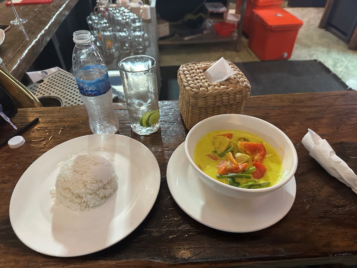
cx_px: 178
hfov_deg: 71.6
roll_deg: +1.8
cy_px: 134
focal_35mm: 24
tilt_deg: -41.6
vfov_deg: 56.8
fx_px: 248
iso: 640
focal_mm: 6.86
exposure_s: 1/33
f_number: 1.78
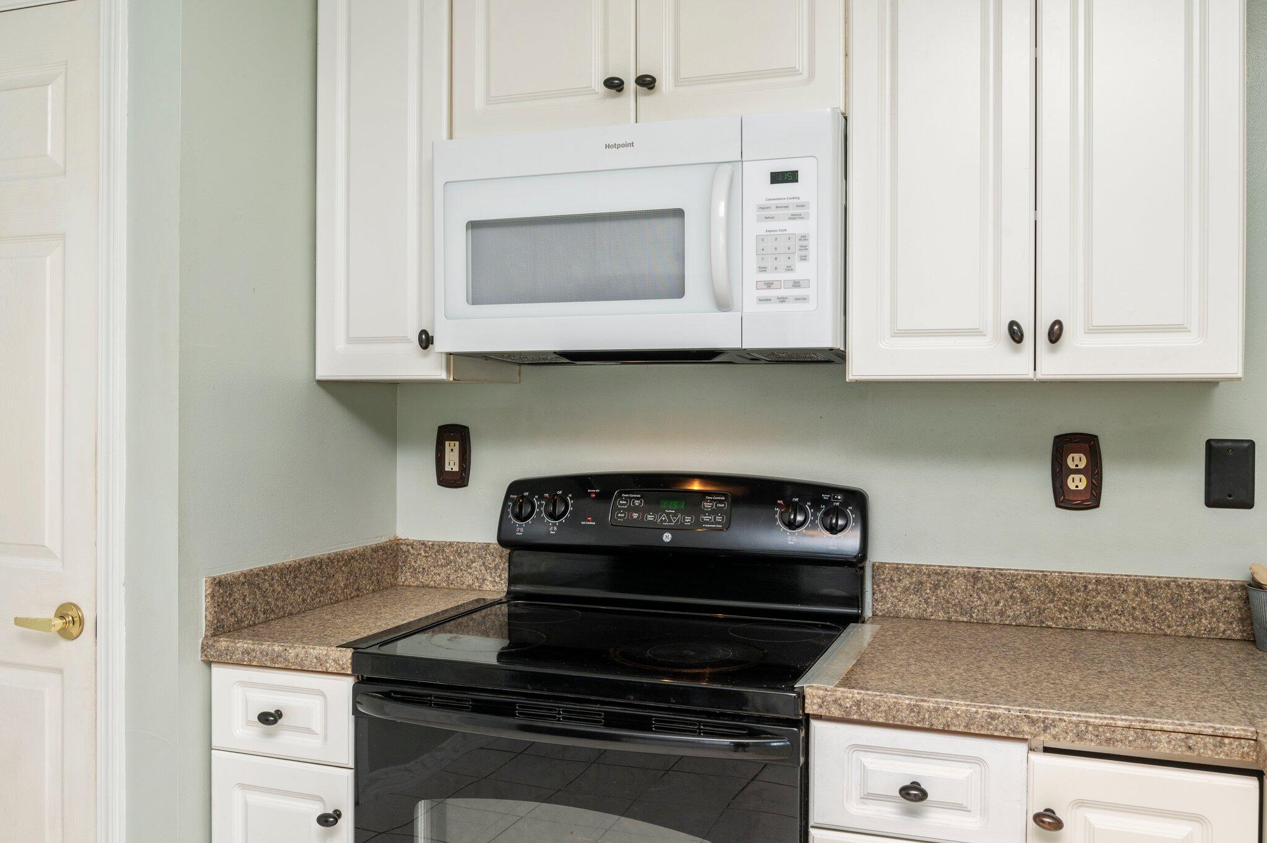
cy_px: 422
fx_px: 1055
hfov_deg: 62.0
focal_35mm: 30
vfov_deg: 43.5
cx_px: 634
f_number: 9
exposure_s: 1/40
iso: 200
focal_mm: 30
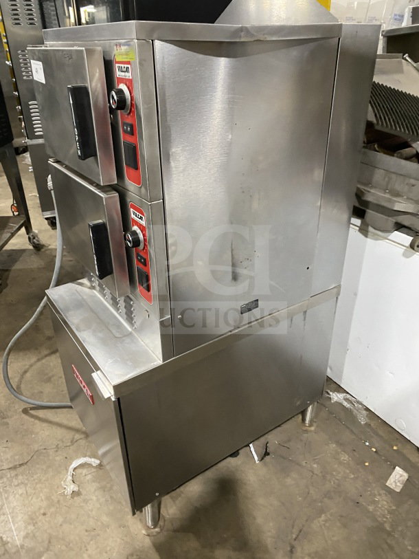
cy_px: 280
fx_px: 420
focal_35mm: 26
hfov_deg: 53.1
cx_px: 210
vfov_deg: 67.3
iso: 400
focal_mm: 4.25
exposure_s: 1/60
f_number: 1.8
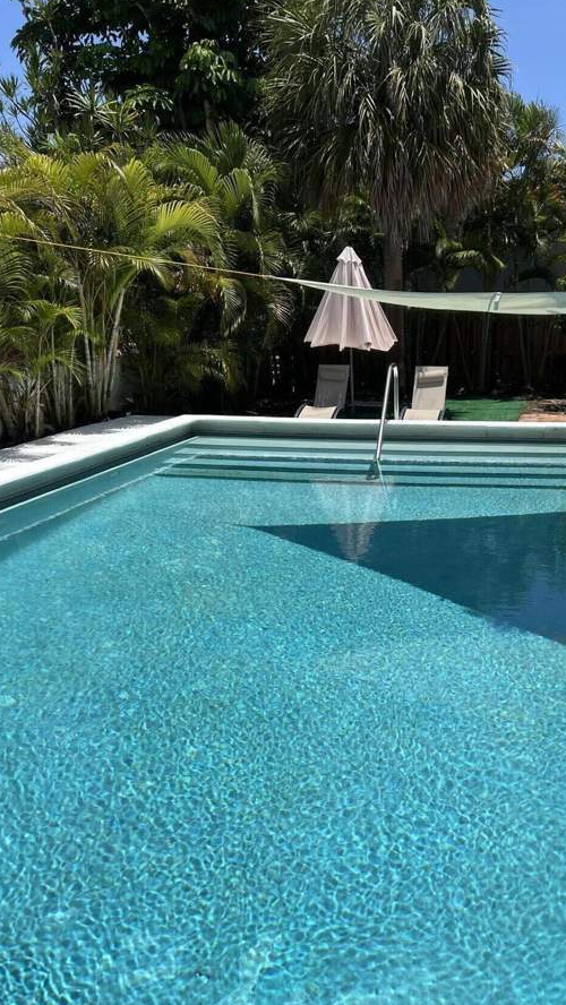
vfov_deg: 57.7
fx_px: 906
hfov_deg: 34.3
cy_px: 587
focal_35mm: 34
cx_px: 392
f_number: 1.5
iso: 50
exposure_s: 1/5319
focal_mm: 5.7
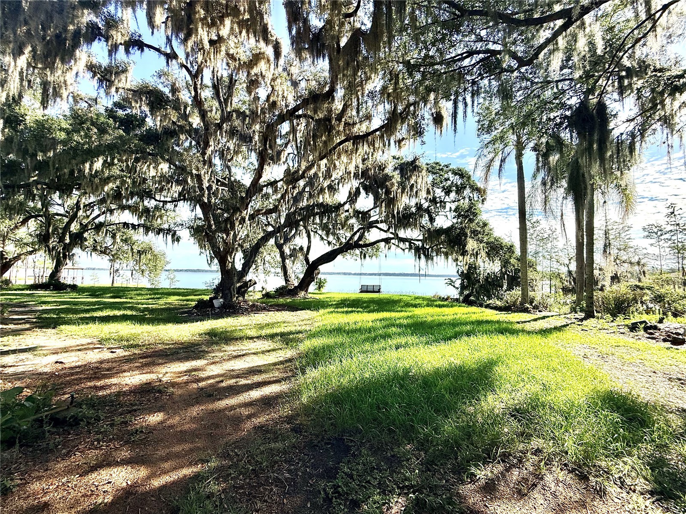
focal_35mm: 14
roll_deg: -1.6
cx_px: 343
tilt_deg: +3.8
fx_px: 277
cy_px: 257
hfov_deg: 102.1
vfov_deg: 85.7
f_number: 2.2
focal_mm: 2.22
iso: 64
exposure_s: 1/2024
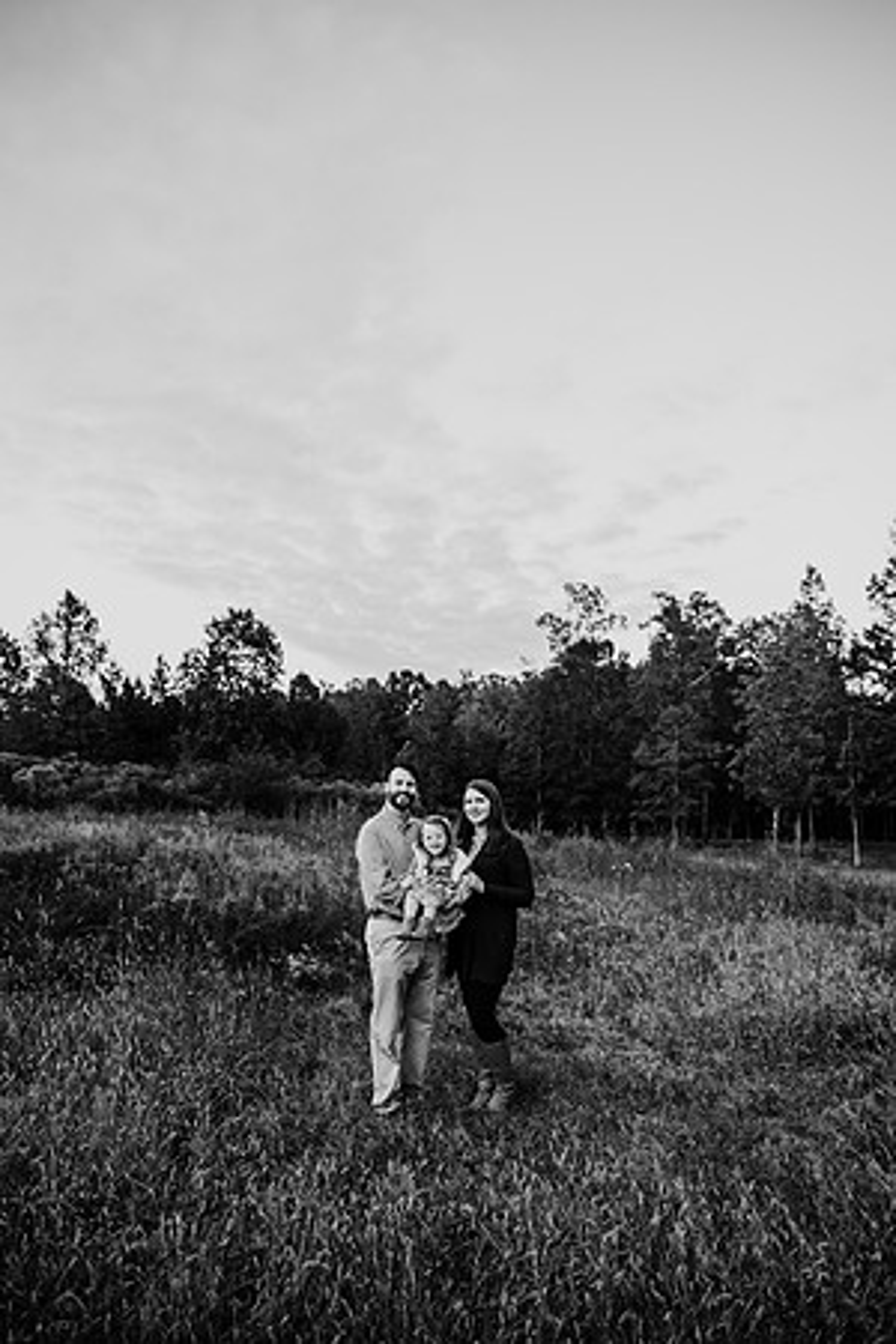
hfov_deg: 53.1
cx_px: 448
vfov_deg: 73.7
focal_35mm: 24
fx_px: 896
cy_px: 672
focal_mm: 24
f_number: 2.8
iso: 640
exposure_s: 1/320
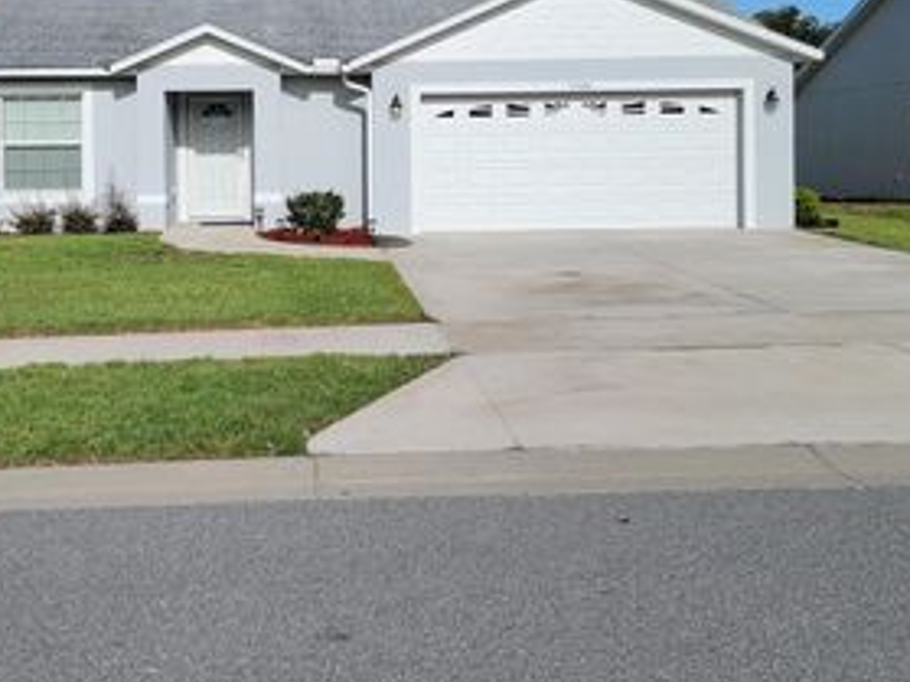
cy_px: 142
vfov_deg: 32.7
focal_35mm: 43
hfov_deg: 43.2
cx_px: 300
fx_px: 1130
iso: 16
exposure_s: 1/1232
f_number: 1.8
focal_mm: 6.7
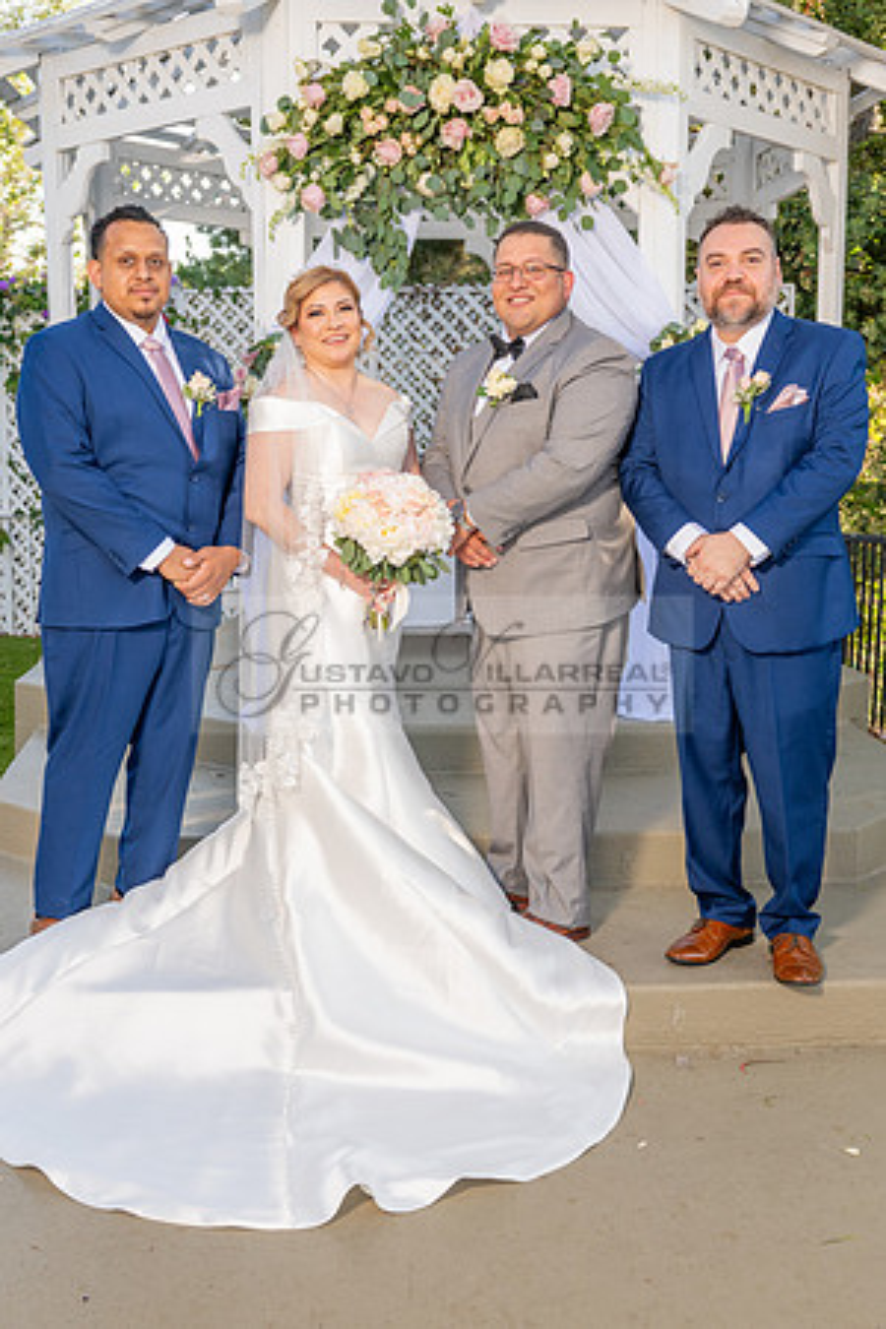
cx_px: 406
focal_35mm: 41
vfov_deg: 47.9
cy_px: 665
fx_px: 1495
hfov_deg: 33.0
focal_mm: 27
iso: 250
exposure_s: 1/200
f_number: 4.5
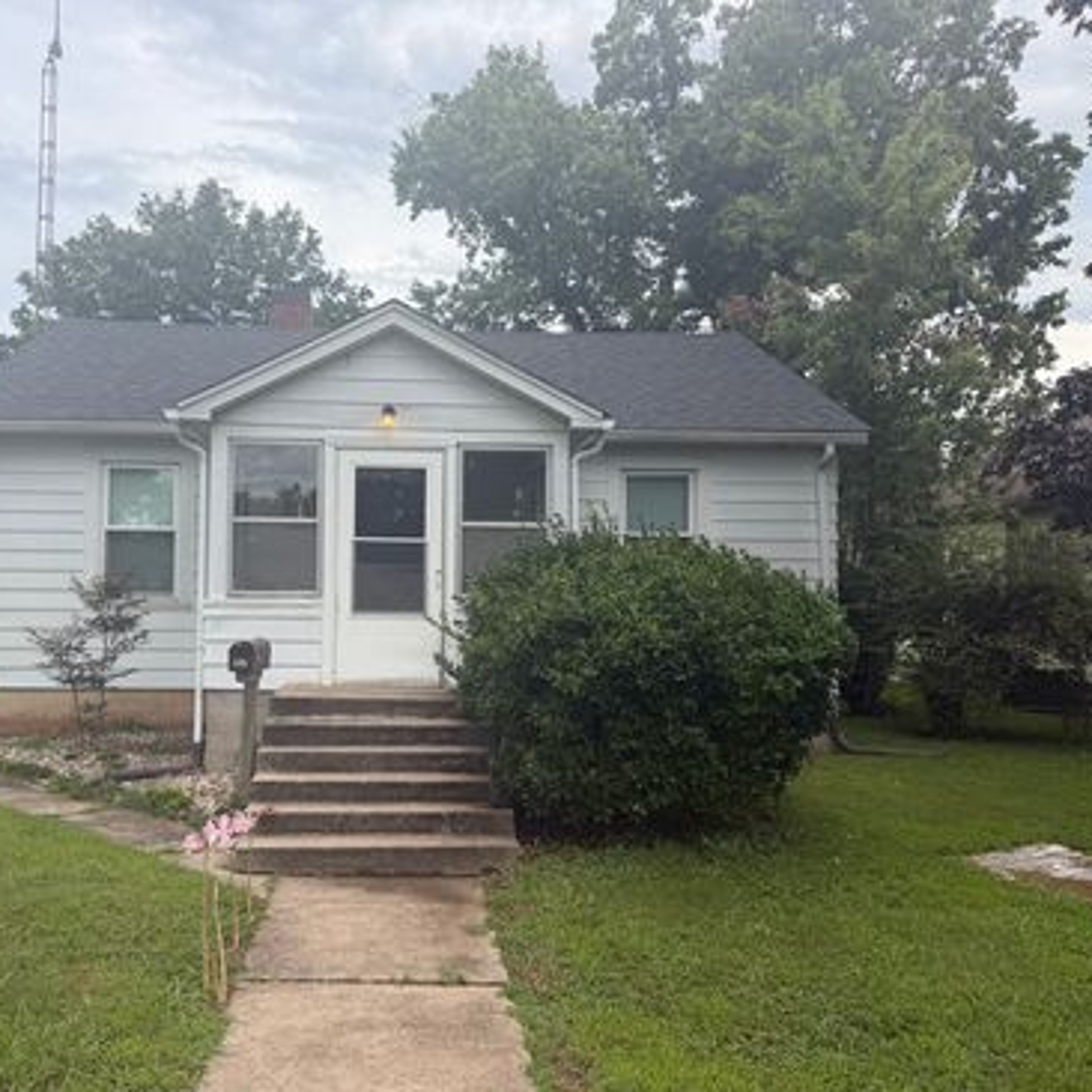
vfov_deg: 55.6
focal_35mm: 29
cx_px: 424
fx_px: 1035
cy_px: 556
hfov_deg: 55.1
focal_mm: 6.76
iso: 80
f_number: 1.78
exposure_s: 1/1174
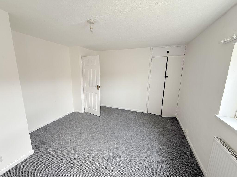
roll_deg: -1.3
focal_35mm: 14
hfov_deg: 102.1
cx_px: 118
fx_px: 96
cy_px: 88
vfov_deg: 85.7
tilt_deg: -8.9
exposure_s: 1/99
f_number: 2.2
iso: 80
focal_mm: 2.22
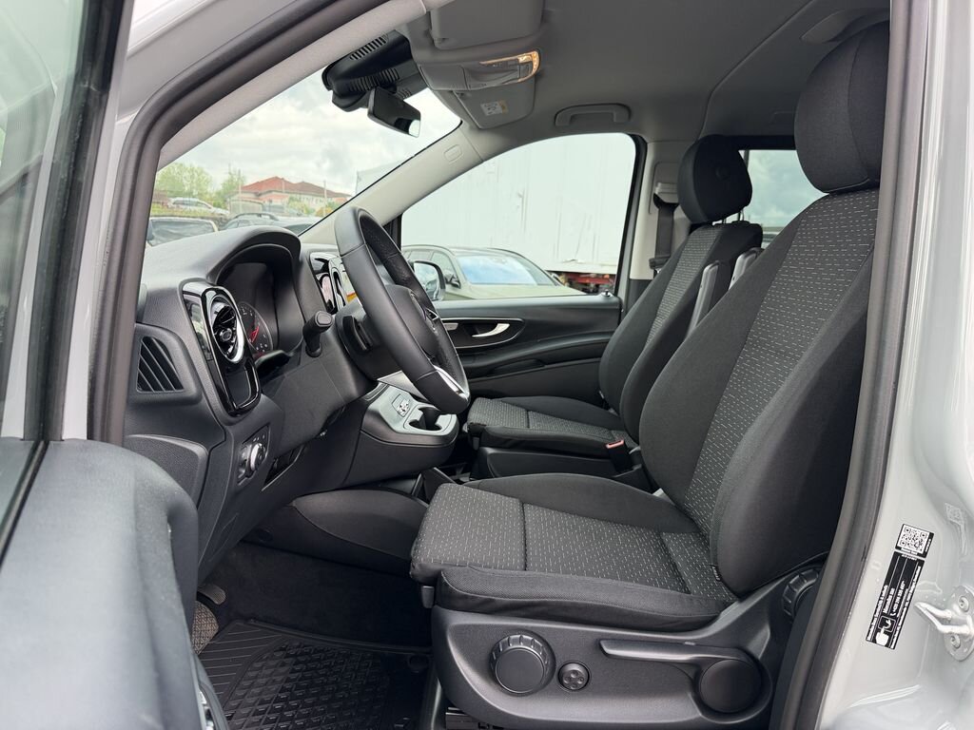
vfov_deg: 56.8
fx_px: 675
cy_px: 365
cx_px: 487
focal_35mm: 24
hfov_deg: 71.6
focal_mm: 6.76
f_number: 1.78
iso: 100
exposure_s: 1/365
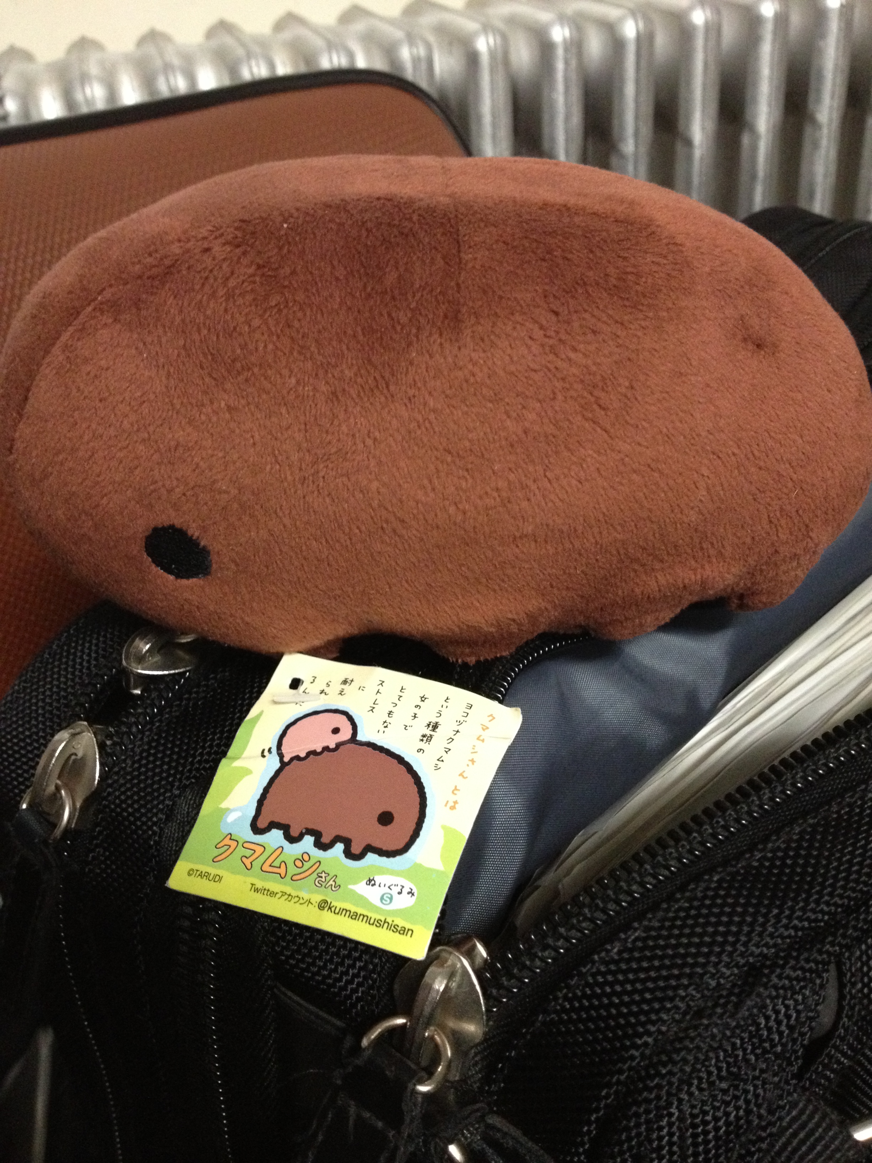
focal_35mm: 35
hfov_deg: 40.7
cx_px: 436
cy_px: 582
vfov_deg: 52.6
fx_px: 1176
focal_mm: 4.28
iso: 400
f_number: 2.4
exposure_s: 1/15
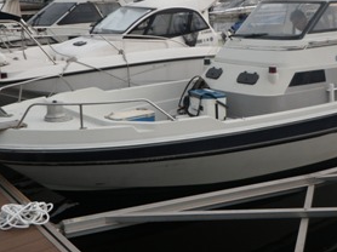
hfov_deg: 38.5
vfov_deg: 29.4
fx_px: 477
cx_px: 222
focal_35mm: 49
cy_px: 78
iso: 80
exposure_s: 1/160
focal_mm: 6.1
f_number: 3.8
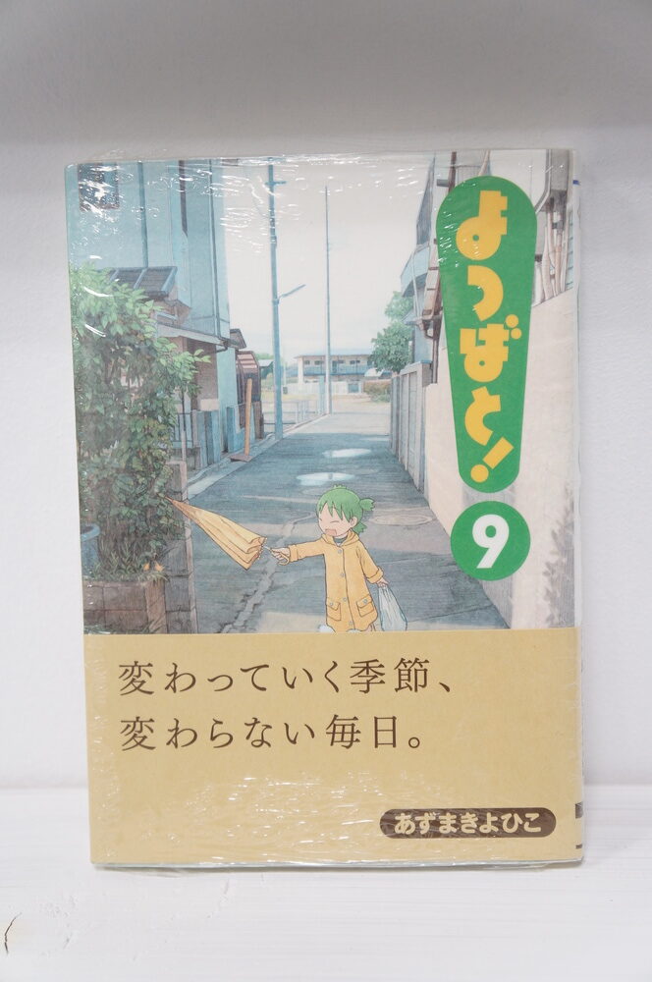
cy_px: 491
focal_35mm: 46
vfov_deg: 42.4
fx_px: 1267
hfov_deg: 28.9
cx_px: 326
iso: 640
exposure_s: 1/30
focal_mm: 31
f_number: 4
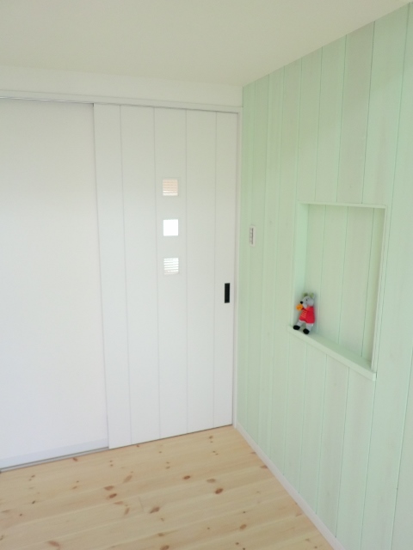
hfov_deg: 53.1
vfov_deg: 67.3
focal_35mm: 26
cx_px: 206
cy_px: 275
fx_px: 414
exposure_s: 1/60
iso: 80
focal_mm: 4.7
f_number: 2.8
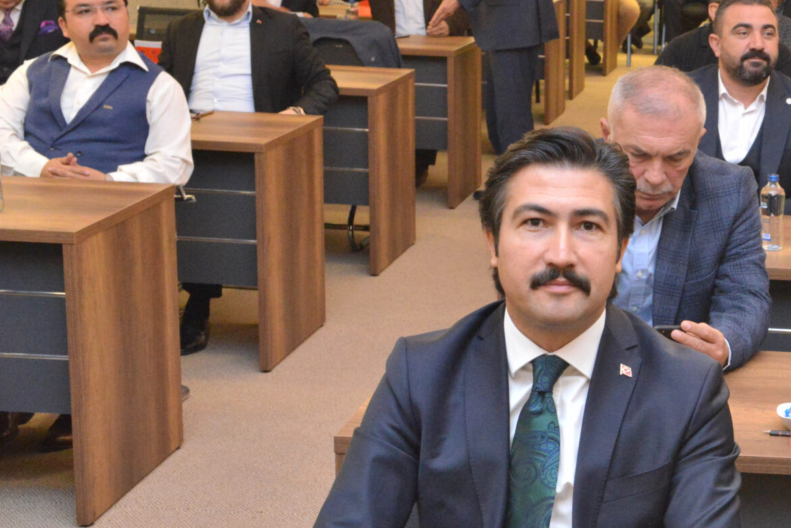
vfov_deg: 15.7
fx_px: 1912
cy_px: 362
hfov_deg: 22.4
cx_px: 808
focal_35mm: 87
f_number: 9
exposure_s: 1/60
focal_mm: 40
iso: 5000
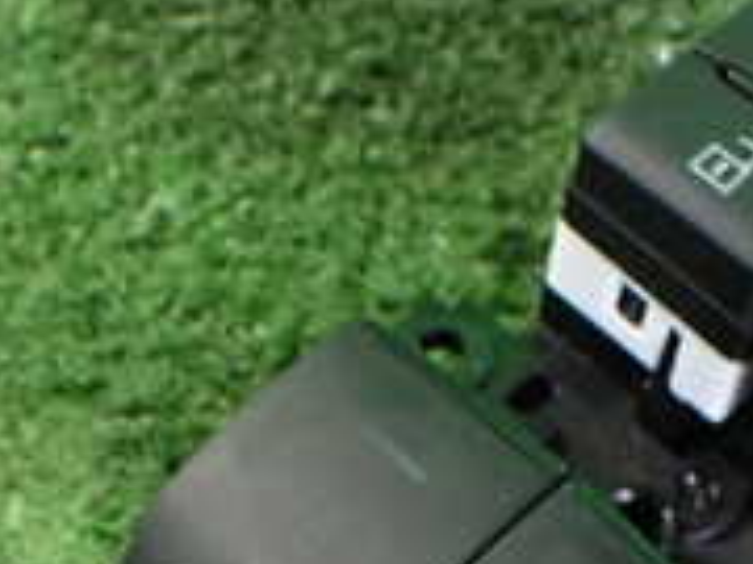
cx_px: 343
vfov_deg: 14.0
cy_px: 794
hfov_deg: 19.6
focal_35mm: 100
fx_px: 2175
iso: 800
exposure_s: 1/30
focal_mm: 5.4
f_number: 2.3
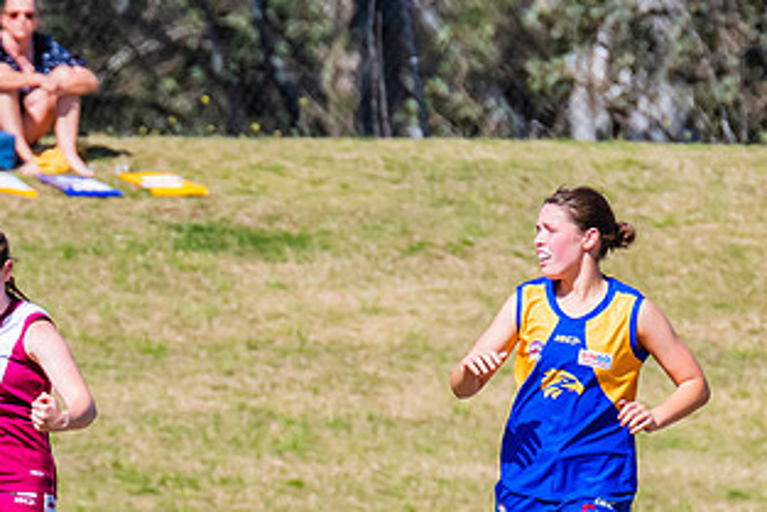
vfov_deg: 1.0
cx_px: -29
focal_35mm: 1418
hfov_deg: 1.5
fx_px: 30224
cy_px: 505
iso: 800
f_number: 9
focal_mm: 420
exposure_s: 1/1600
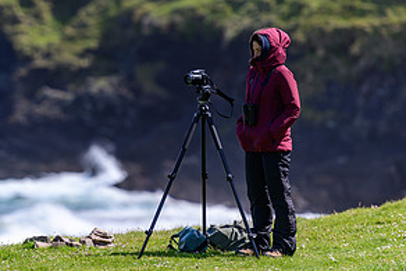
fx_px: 4366
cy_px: 70
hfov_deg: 5.3
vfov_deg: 3.6
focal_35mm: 387
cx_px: 114
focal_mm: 195
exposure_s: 1/1250
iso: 100
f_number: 2.8
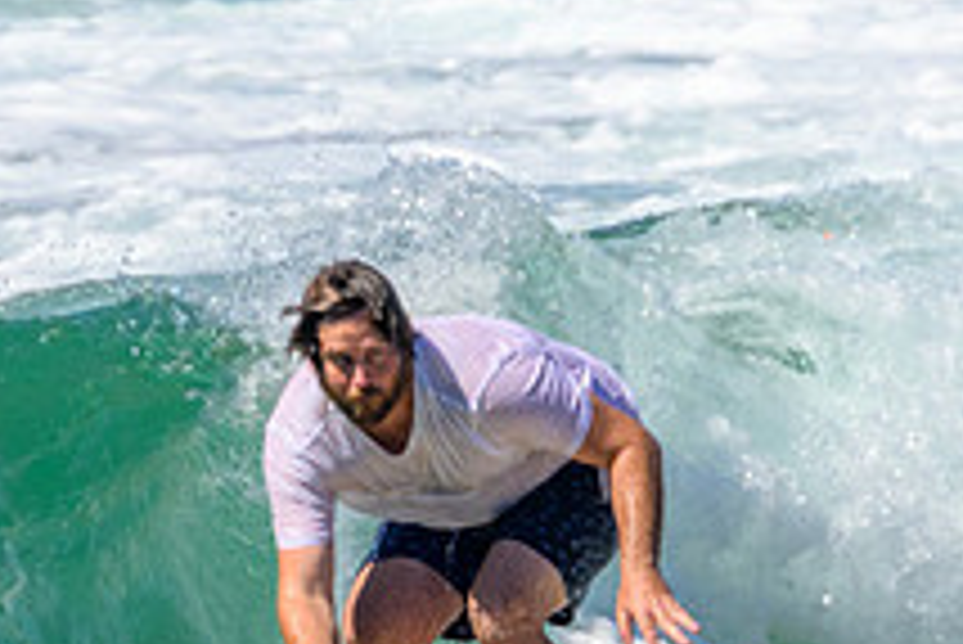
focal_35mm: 2985
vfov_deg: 0.5
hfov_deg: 0.7
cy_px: 551
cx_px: 389
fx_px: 79900
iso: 1000
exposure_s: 1/2000
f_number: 11
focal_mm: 800
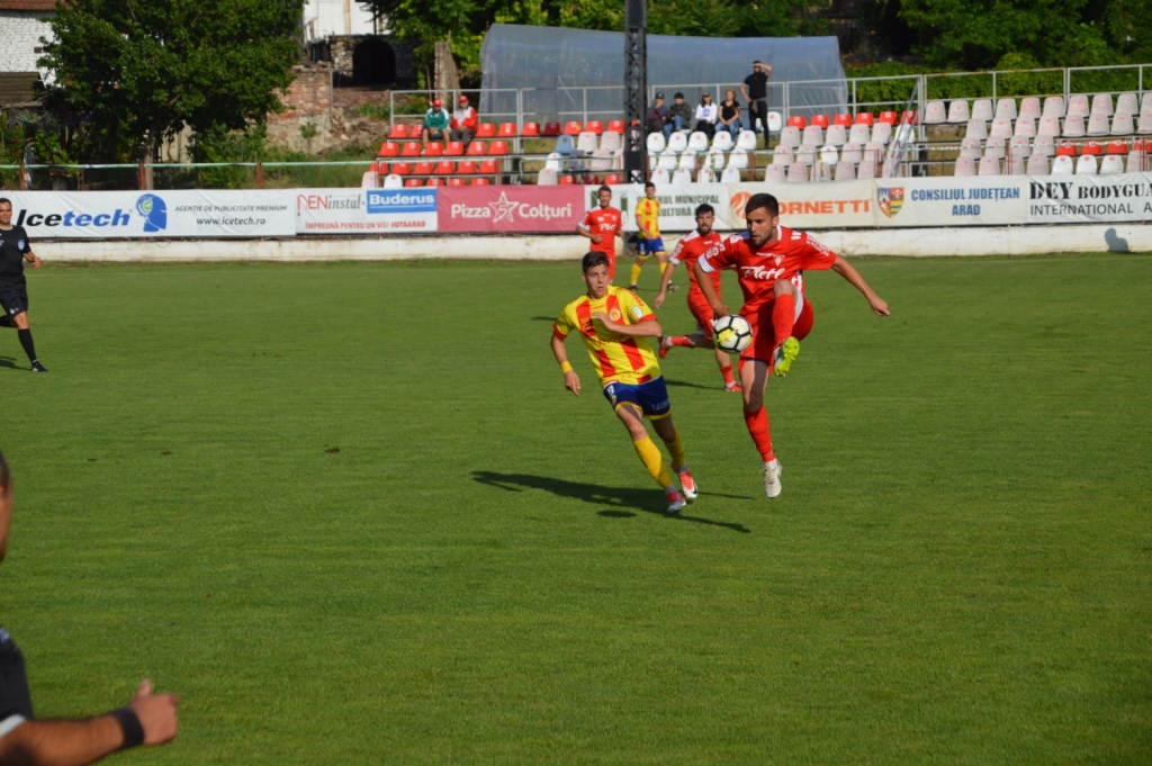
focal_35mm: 117
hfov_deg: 17.5
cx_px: 576
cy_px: 383
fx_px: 3741
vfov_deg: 11.7
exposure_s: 1/1600
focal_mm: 78
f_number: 5.6
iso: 400
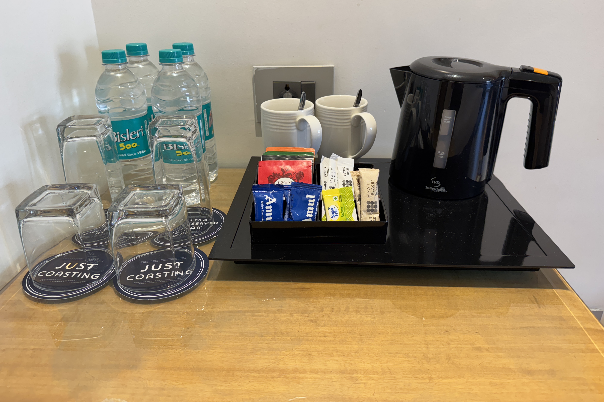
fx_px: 419
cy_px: 176
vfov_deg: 51.2
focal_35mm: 25
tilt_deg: -24.0
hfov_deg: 71.5
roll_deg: +0.4
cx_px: 302
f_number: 1.78
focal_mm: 6.76
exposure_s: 1/100
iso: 160
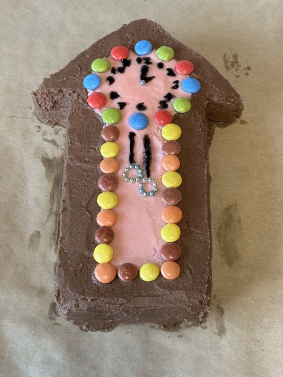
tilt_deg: -57.1
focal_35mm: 77
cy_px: 188
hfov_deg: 19.1
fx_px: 839
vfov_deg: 25.3
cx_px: 142
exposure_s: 1/50
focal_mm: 9
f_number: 2.8
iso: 400
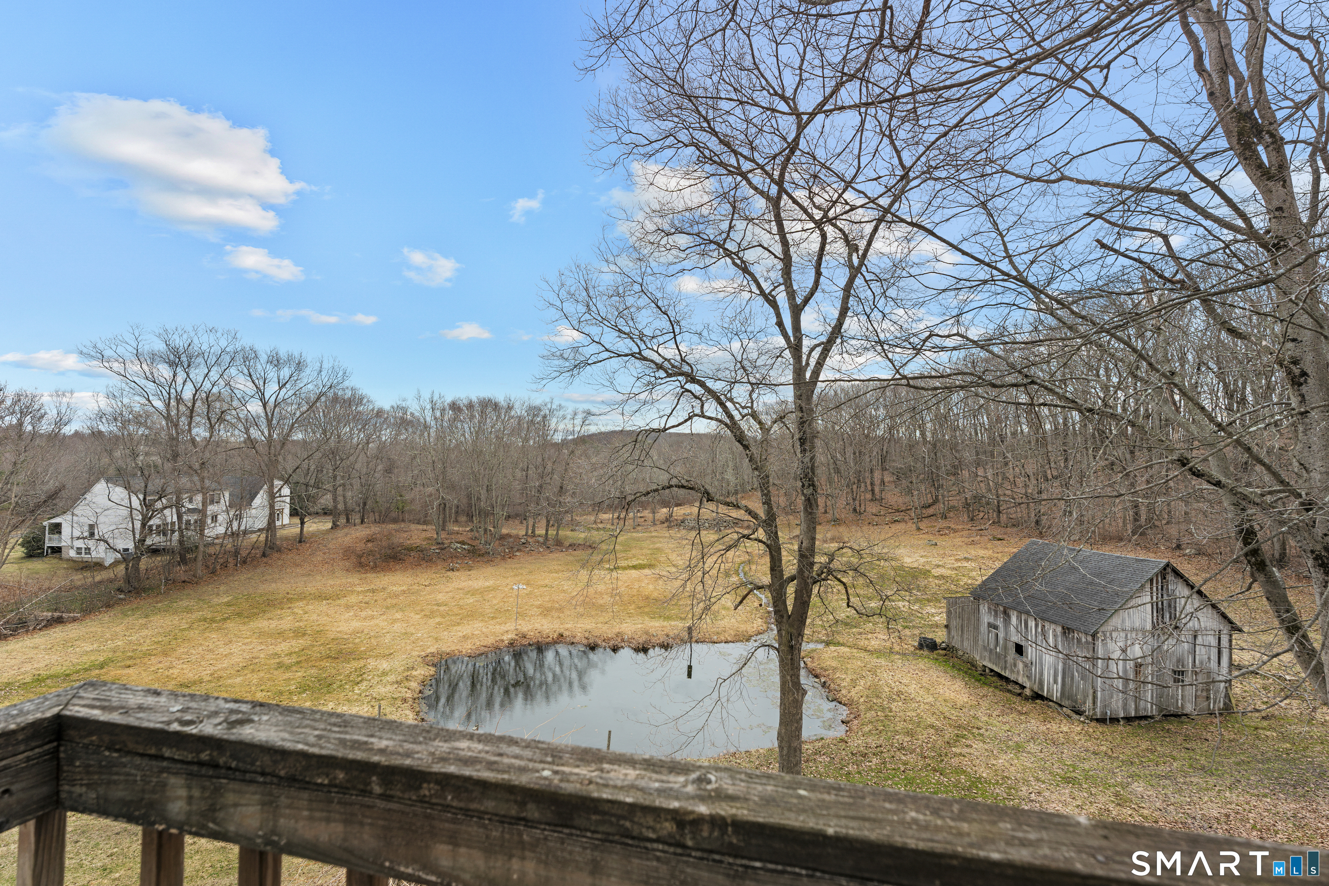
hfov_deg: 96.7
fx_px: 591
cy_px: 443
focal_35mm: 16
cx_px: 664
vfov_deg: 73.7
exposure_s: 1/250
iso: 50
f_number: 5.6
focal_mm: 16
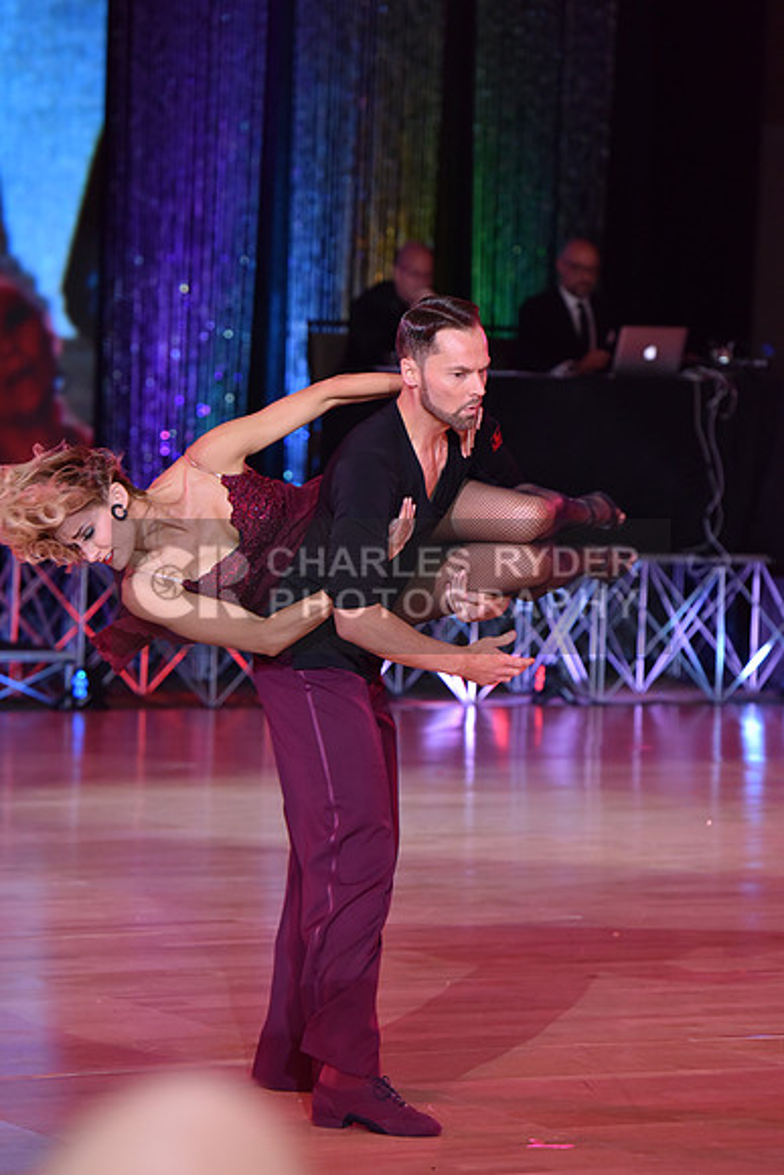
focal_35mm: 165
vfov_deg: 12.4
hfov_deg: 8.3
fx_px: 5386
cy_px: 588
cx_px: 392
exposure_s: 1/250
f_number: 4.5
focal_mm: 165
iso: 1600
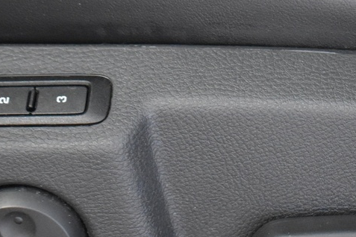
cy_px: 54
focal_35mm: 112
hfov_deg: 18.3
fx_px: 1107
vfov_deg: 12.2
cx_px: 189
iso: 3200
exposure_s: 1/15
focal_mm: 22
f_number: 3.8
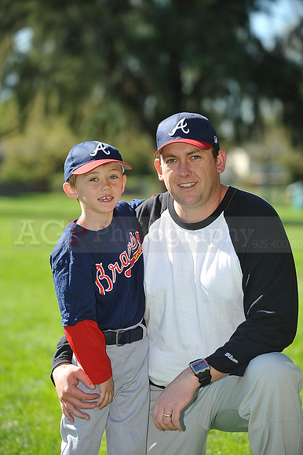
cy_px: 228
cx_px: 152
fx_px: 2085
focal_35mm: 165
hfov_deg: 8.3
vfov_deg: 12.5
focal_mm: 165
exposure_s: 1/640
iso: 200
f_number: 4.5
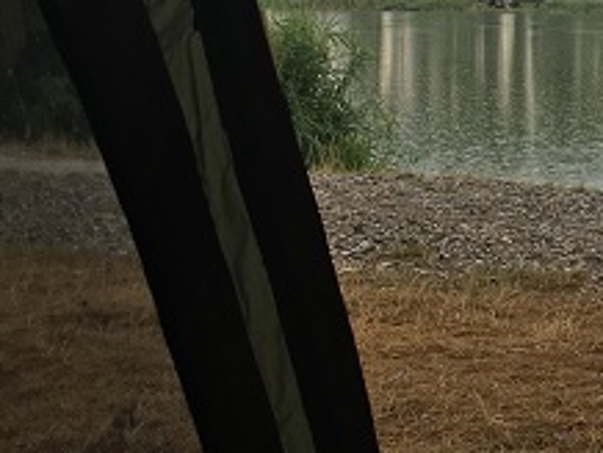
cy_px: 157
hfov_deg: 21.9
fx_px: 1482
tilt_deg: -5.9
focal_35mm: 85
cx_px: 644
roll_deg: +0.1
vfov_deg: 17.4
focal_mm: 4.15
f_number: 2.2
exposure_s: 1/100
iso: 25
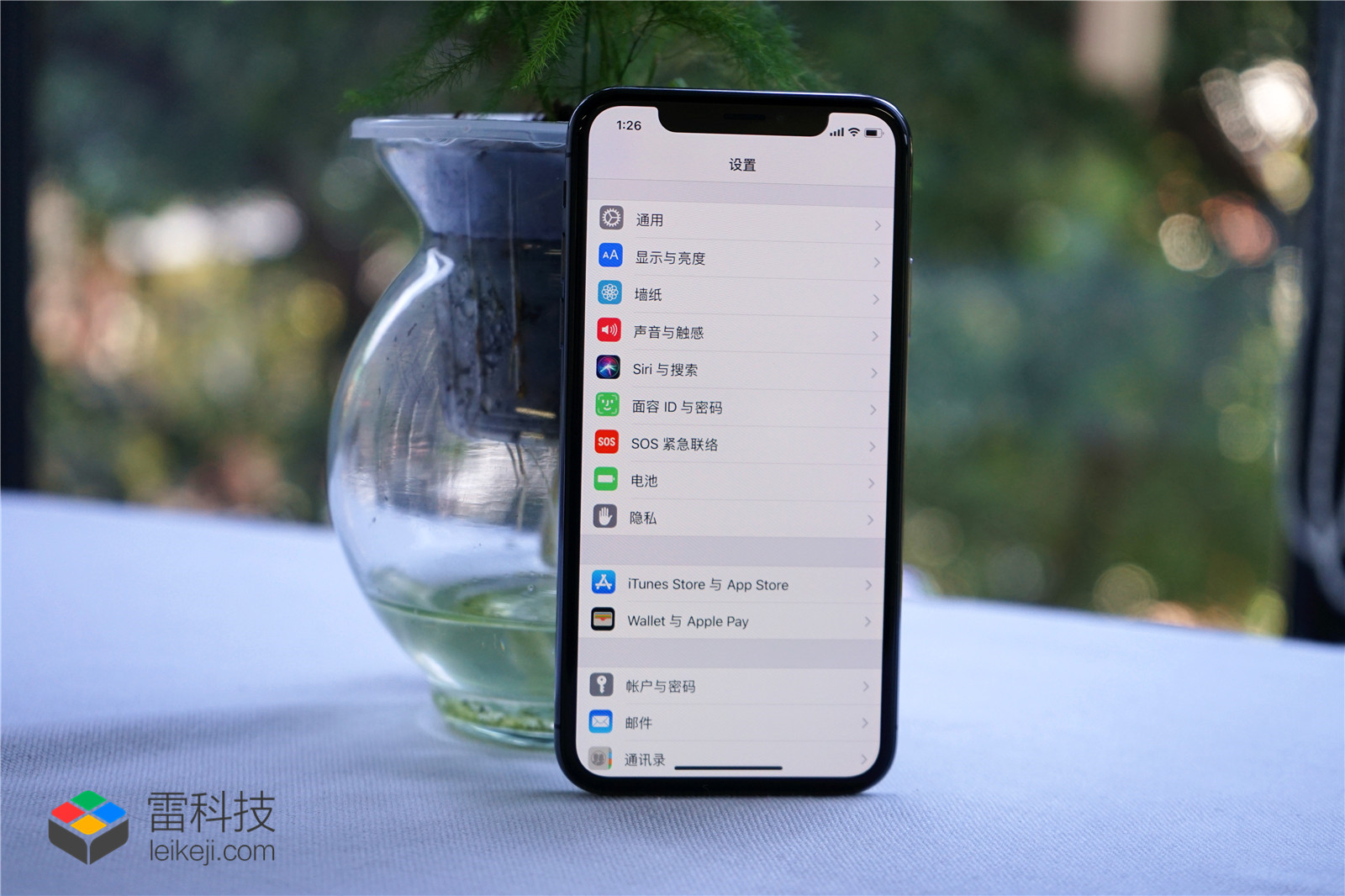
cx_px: 672
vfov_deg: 19.4
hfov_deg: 28.8
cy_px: 448
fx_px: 2615
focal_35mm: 70
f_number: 5.6
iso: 640
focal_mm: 70
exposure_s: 1/100
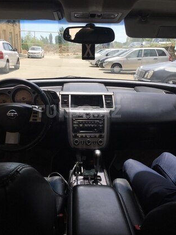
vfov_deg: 53.9
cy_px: 111
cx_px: 78
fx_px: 231
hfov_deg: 41.7
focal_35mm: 34
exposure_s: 1/842
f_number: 2.2
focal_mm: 4.15
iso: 32
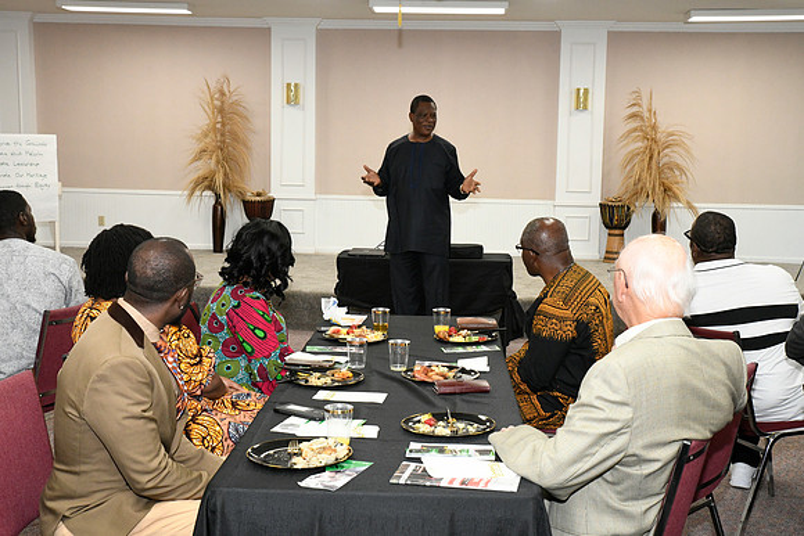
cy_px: 268
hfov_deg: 41.1
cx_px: 402
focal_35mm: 48
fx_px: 1072
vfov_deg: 28.1
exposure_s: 1/125
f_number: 11
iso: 6400
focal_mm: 48
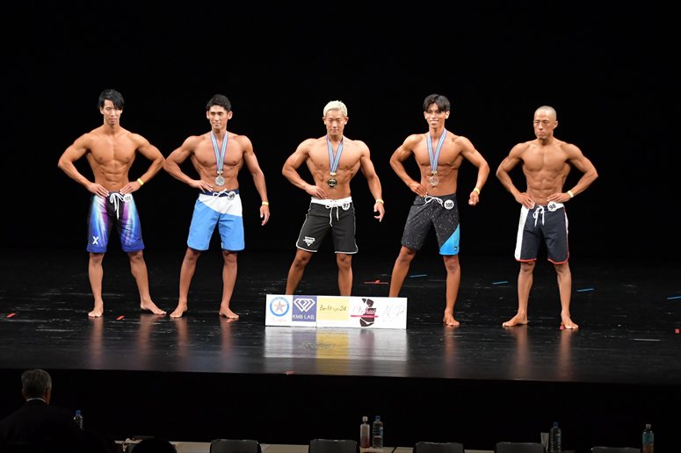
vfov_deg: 10.2
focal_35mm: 135
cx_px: 340
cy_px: 226
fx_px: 2553
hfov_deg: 15.2
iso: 3200
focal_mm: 90
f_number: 5.6
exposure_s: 1/400
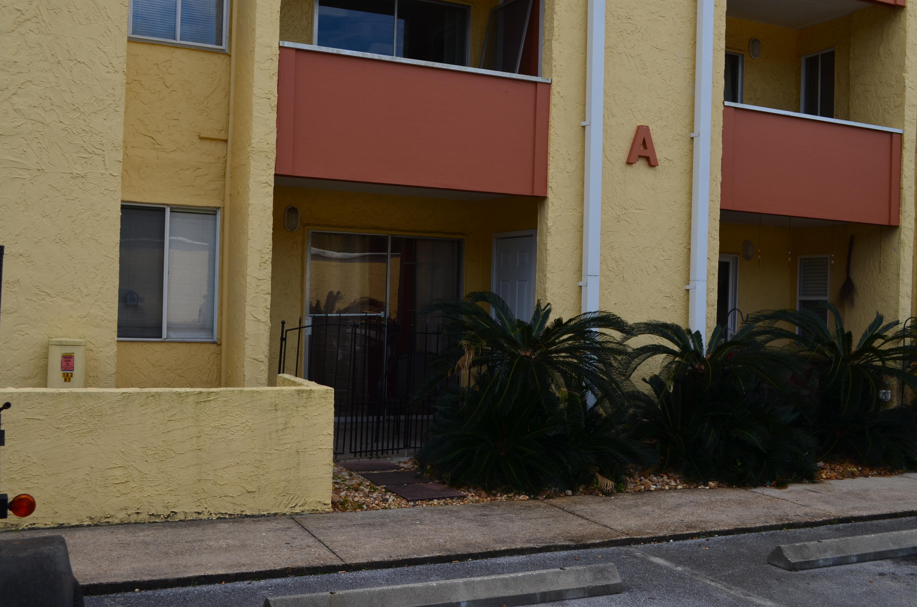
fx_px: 991
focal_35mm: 39
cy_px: 304
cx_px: 458
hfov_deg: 49.6
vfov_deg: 34.1
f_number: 8
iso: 200
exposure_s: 1/250
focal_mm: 26
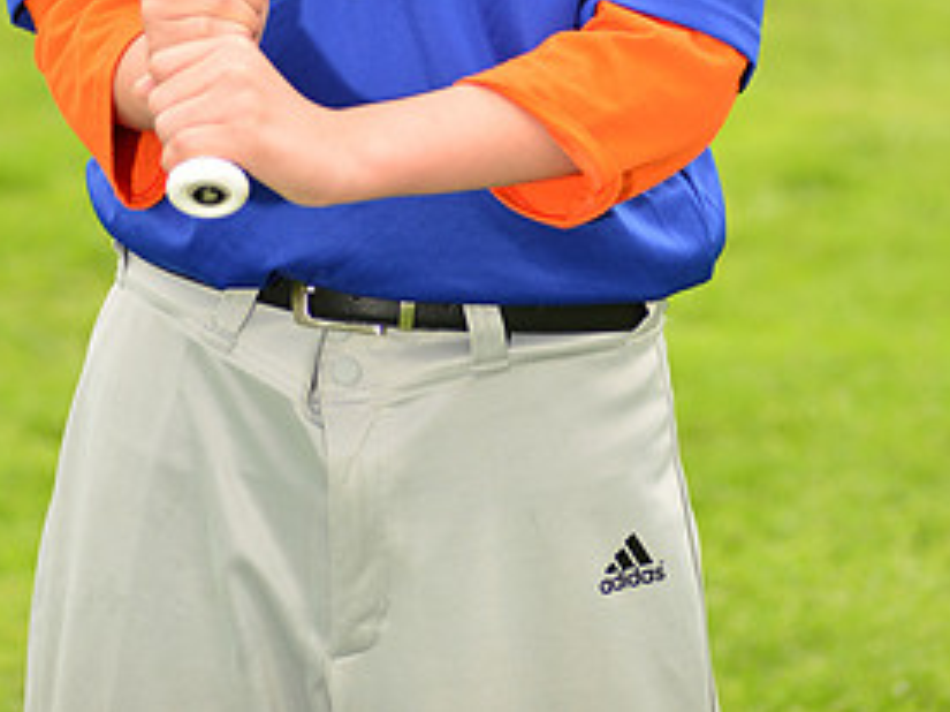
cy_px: -283
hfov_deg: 7.8
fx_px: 6968
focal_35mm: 254
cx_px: 402
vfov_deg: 5.8
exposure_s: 1/250
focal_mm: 125
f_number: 5
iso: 100
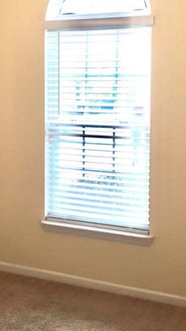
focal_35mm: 60
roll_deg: +0.5
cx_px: -15
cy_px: 124
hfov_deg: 19.3
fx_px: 527
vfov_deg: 34.7
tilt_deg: -2.7
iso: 50
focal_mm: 4.15
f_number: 2.2
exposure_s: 1/120
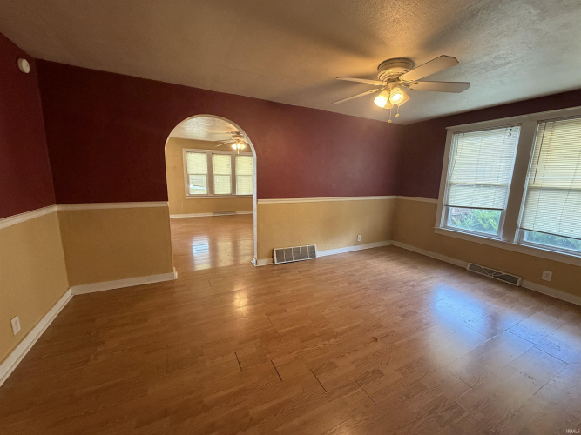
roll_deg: -0.4
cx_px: 290
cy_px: 218
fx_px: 235
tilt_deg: -9.2
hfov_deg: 102.1
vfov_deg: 85.7
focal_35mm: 14
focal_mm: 2.22
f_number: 2.2
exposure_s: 1/60
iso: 320
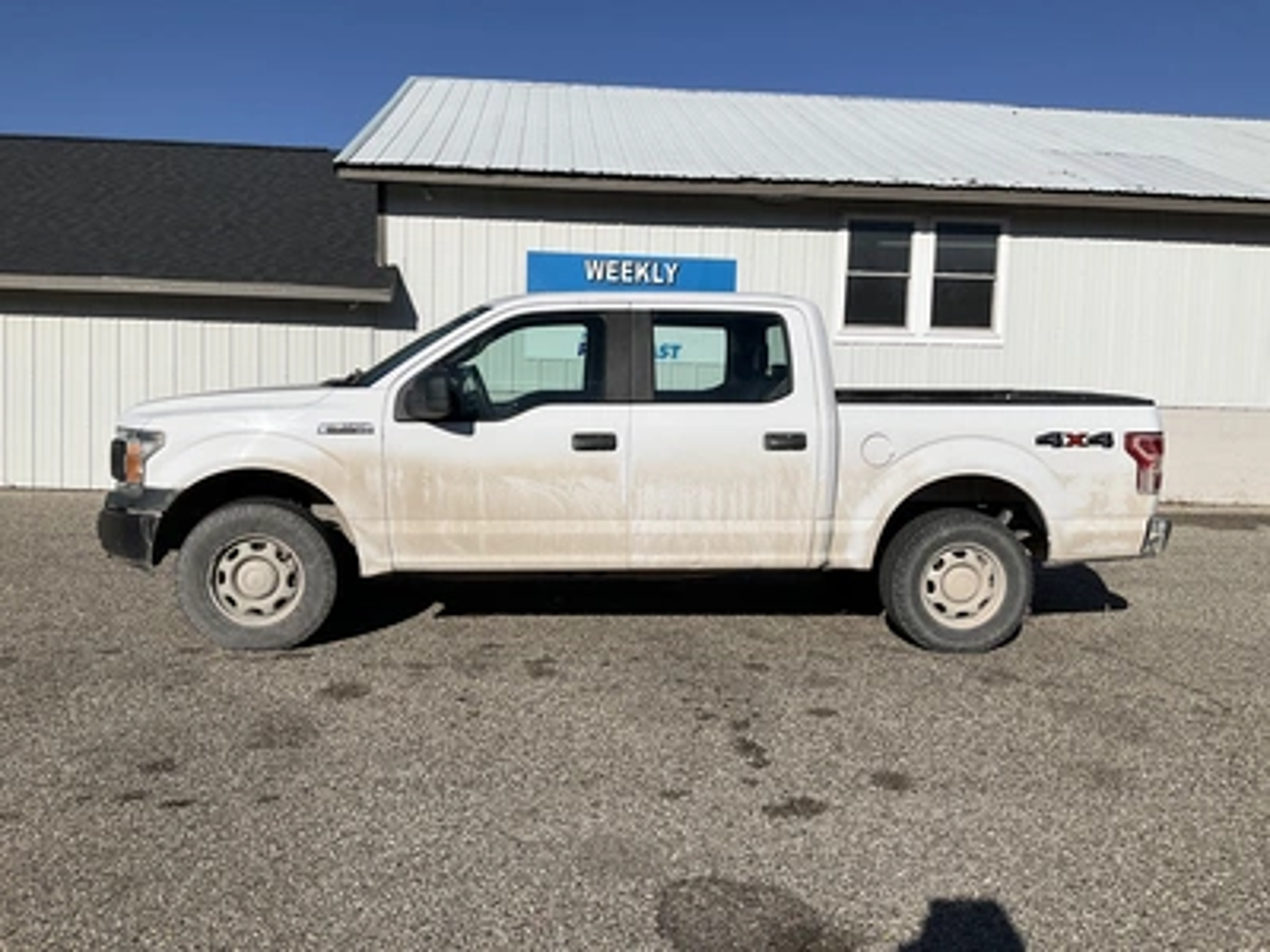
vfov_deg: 48.2
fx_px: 1064
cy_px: 476
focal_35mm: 29
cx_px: 635
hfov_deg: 61.7
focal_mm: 3
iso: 25
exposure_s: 1/5263
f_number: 1.8
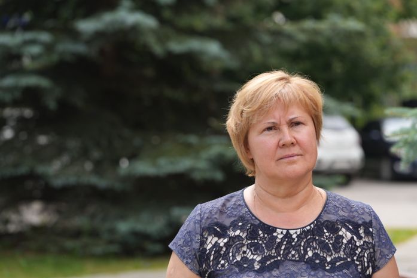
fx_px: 1553
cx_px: 208
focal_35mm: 134
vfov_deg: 10.3
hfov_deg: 15.3
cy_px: 139
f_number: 5.6
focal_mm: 134
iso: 160
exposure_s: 1/200
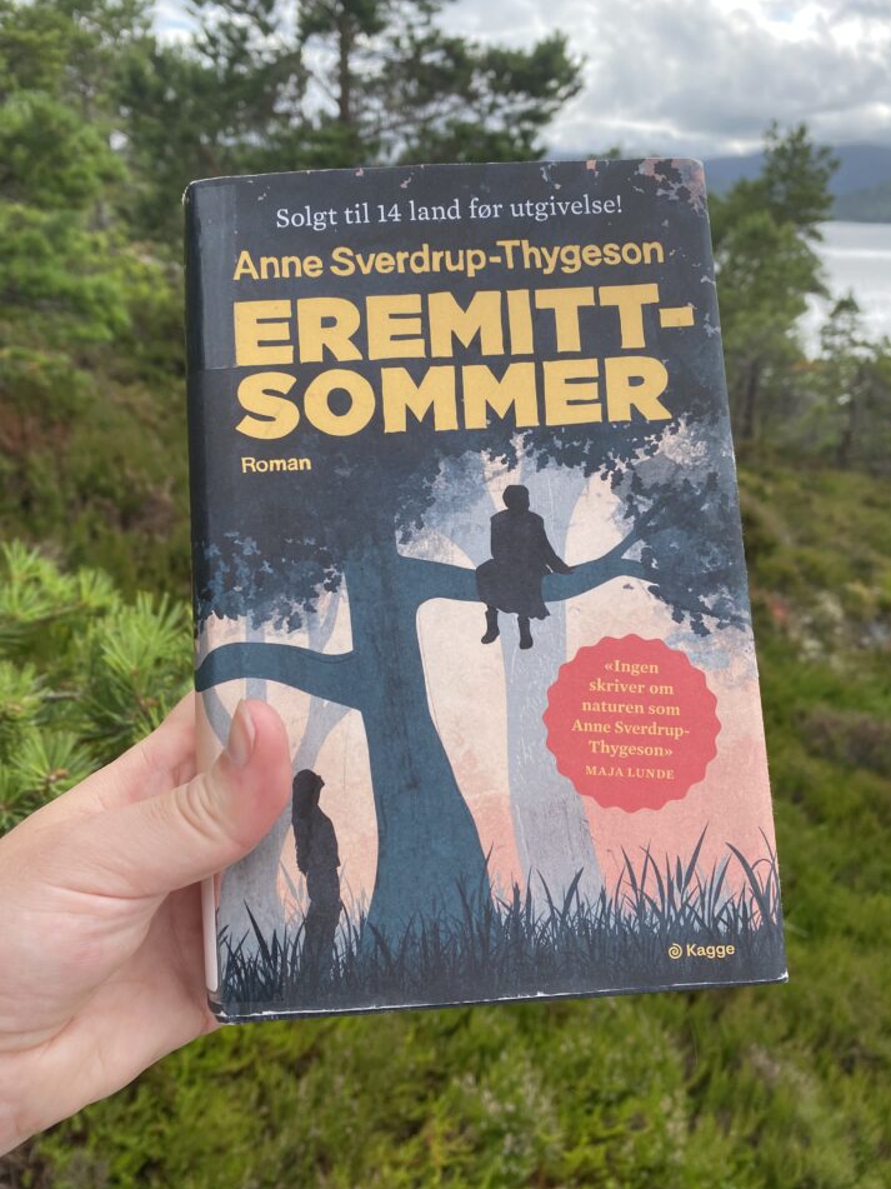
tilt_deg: -20.5
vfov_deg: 63.5
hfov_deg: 49.7
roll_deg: +0.0
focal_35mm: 28
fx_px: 961
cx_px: 440
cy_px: 595
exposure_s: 1/827
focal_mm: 4.25
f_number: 1.8
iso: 32
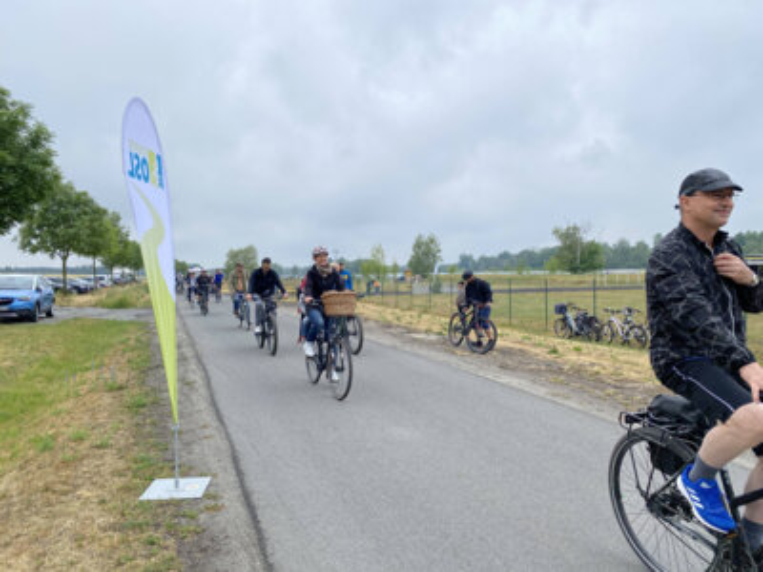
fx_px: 573
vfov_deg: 53.1
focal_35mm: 26
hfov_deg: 67.3
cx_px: 382
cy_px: 286
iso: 32
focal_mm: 4.2
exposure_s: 1/1927
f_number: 1.8
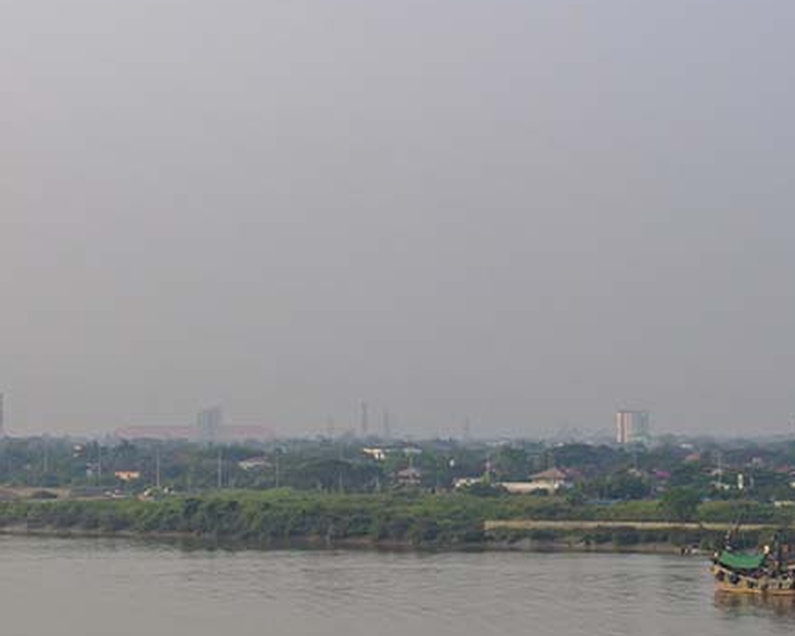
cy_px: 267
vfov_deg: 10.6
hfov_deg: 13.3
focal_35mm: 145
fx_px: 3412
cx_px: 437
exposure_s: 1/800
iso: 400
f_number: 9
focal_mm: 70
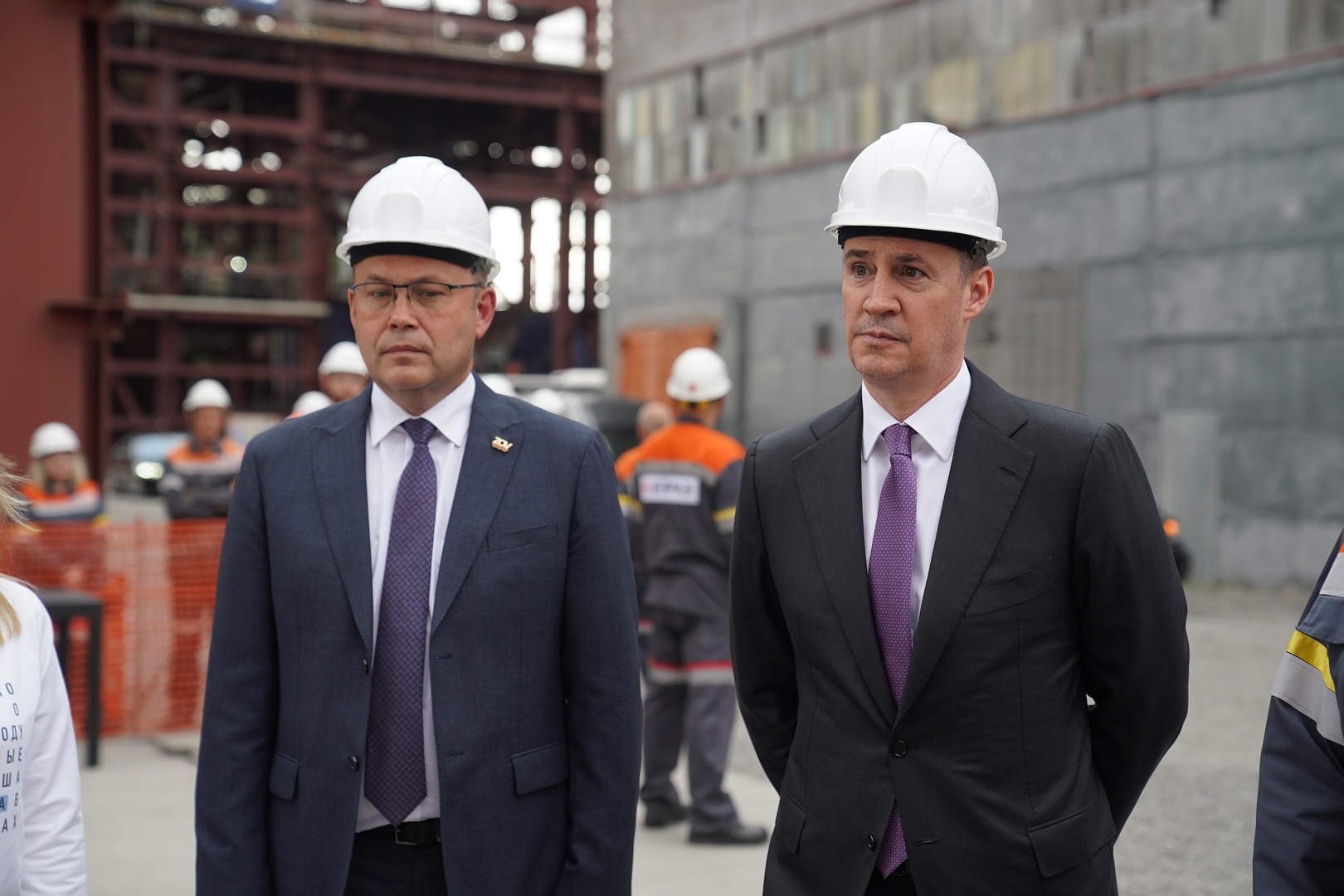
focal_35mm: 59
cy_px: 448
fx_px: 2202
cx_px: 672
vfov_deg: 23.0
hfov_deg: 33.9
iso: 500
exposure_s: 1/400
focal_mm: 59
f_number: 3.2
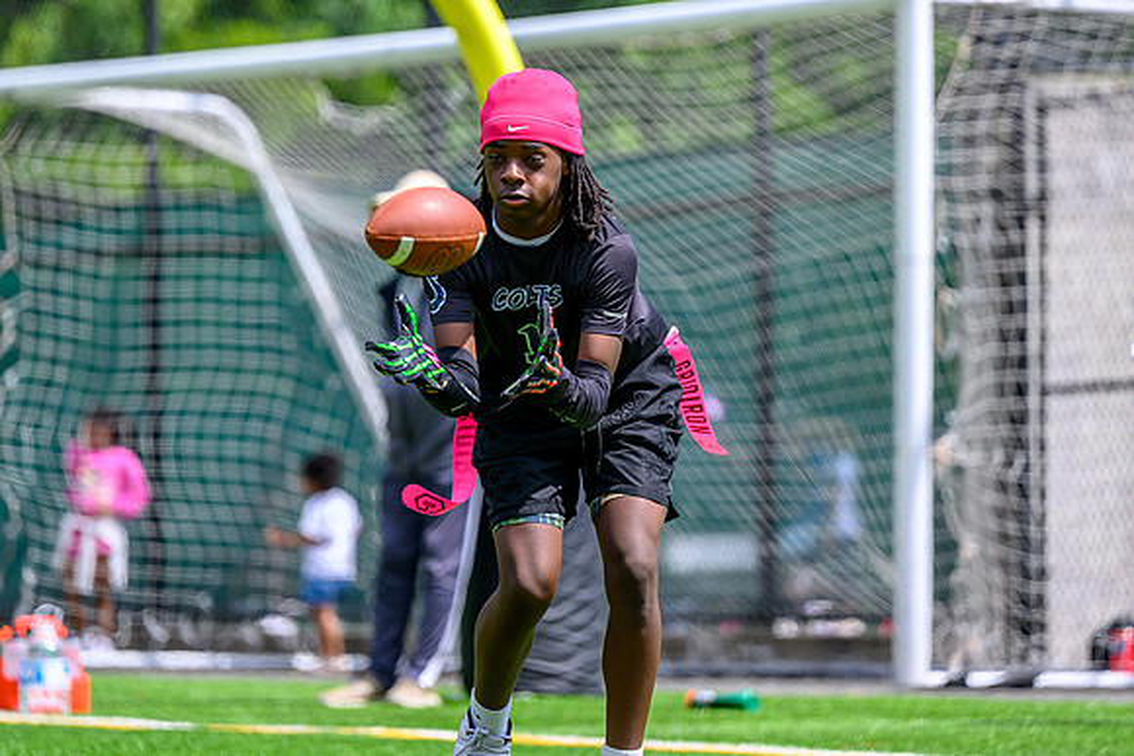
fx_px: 8161
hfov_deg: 7.9
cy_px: 203
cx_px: 608
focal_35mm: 259
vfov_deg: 5.3
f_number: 3.2
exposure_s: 1/2000
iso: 220
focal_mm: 175
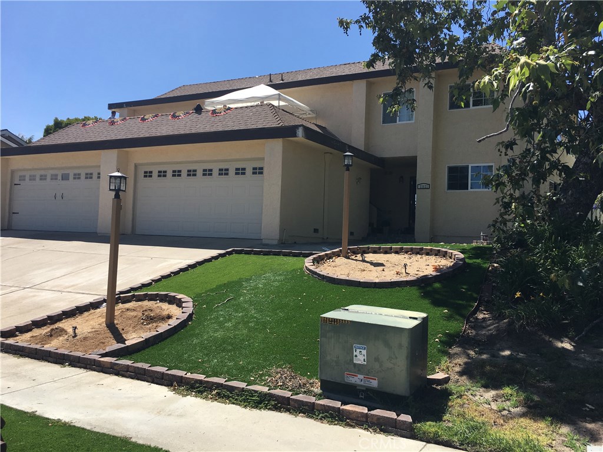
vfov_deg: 48.2
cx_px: 302
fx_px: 505
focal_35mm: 29
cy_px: 226
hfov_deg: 61.7
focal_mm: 4.15
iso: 25
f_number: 2.2
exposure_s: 1/1709
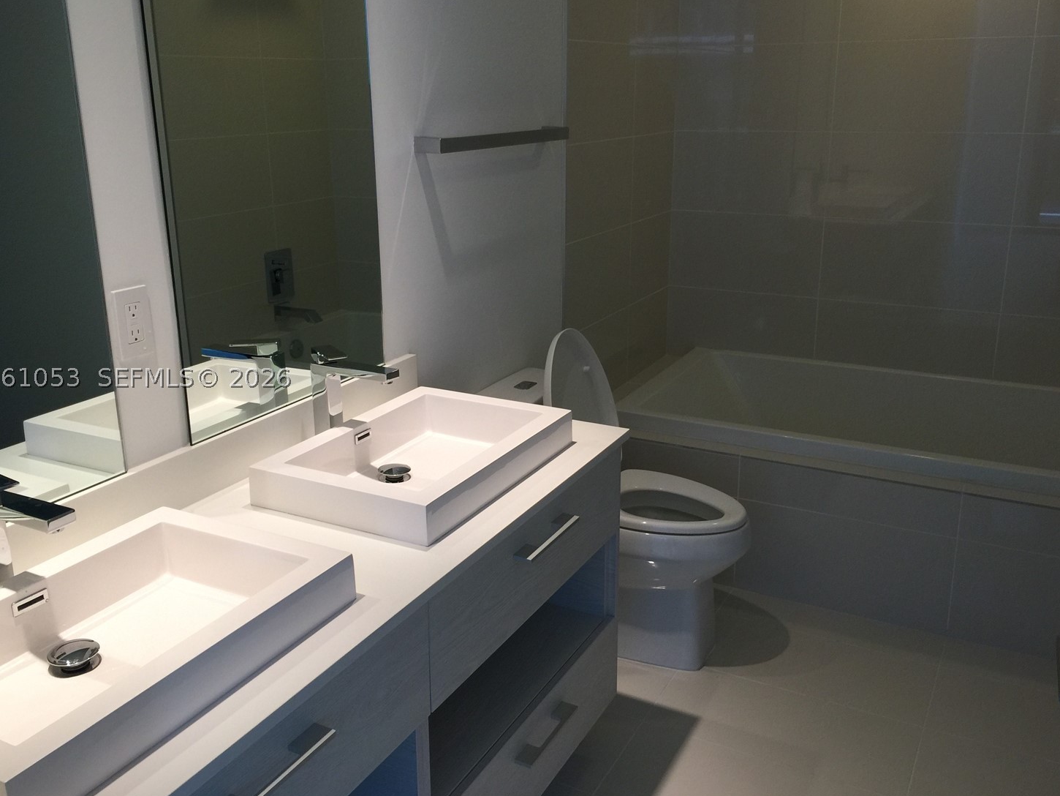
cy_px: 378
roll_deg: -0.8
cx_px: 515
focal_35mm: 32
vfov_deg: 44.2
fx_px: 980
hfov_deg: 56.8
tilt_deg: -16.1
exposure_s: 1/30
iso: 40
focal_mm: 4.15
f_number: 2.2
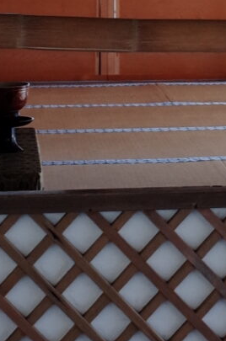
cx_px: 372
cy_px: -35
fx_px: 1675
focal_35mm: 177
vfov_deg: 11.5
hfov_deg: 7.5
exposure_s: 1/40
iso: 250
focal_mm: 18.3
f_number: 2.8
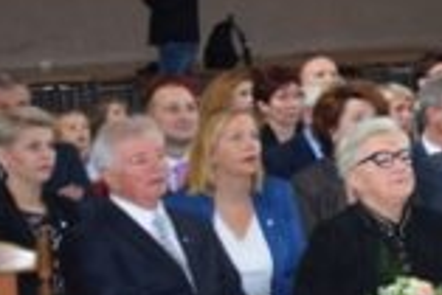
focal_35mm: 161
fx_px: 1979
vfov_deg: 8.5
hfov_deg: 11.3
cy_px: 62
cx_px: 943
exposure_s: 1/100
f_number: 5
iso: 800
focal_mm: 22
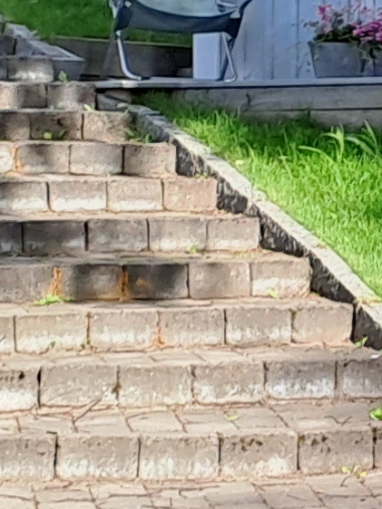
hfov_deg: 6.6
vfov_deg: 11.1
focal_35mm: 178
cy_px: 160
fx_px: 2621
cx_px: 1531
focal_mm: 4.65
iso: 32
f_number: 1.8
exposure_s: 1/403
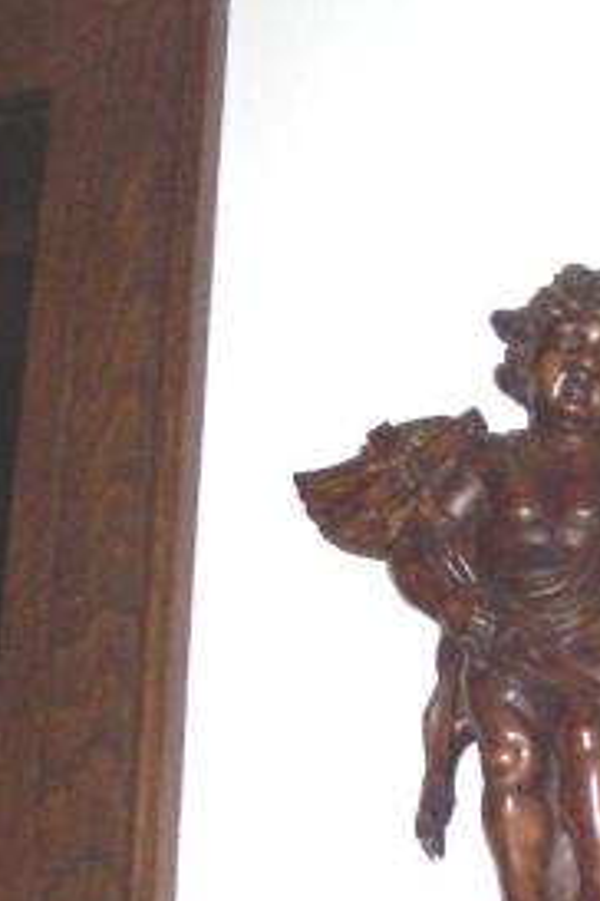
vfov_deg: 22.5
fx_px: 2225
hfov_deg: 15.1
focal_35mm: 89
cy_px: 733
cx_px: 595
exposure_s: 1/30
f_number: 2.8
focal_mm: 8
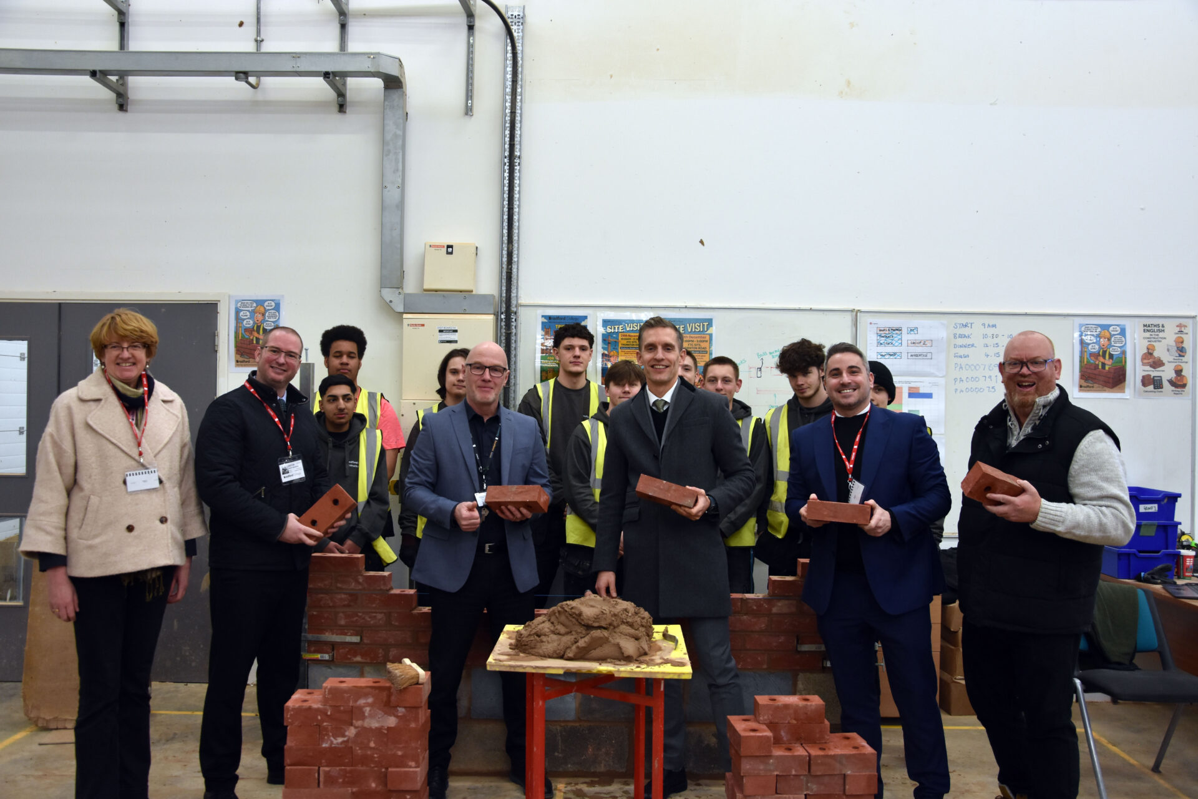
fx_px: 1098
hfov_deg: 57.2
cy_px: 400
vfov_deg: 40.0
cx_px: 599
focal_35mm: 33
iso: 800
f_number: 4.5
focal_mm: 22
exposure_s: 1/80
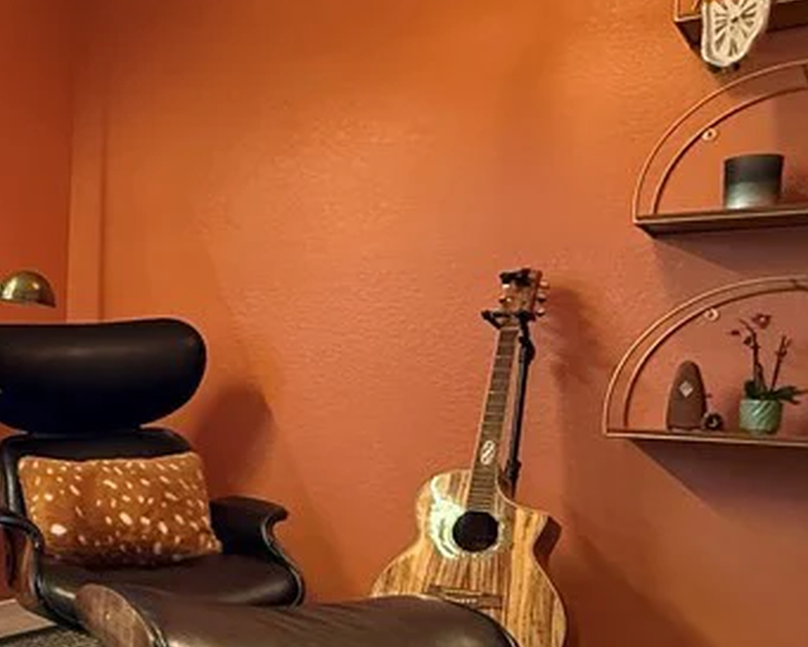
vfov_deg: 36.3
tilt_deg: -0.6
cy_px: 403
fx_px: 981
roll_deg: -2.1
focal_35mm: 41
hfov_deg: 39.0
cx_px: -19
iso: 800
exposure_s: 1/60
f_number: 2.2
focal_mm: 2.22
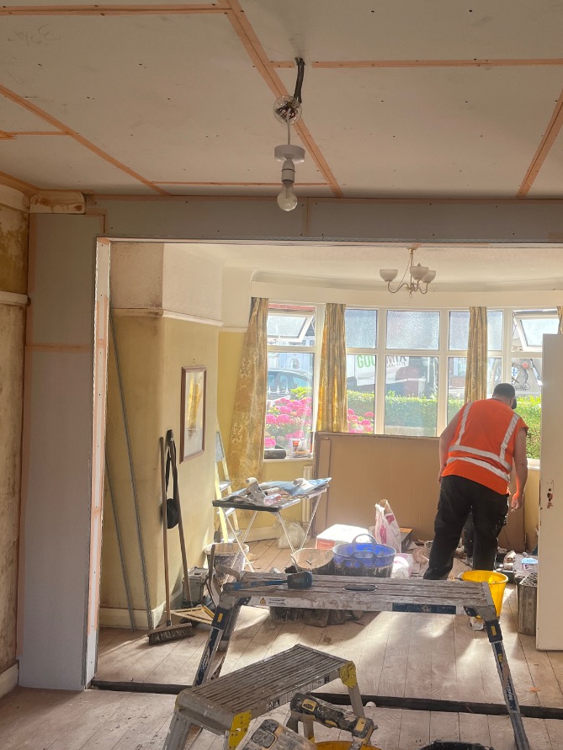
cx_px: 377
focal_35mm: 35
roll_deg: -1.5
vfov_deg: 52.6
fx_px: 758
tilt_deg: +0.2
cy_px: 349
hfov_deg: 40.2
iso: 40
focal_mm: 5.1
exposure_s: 1/218
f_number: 1.6
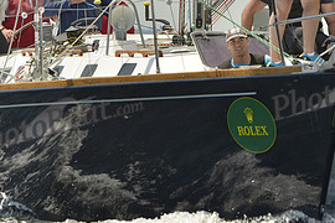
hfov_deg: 4.8
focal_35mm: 429
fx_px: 3992
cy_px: 42
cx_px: 208
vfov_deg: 3.2
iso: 280
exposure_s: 1/1600
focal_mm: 200
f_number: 8
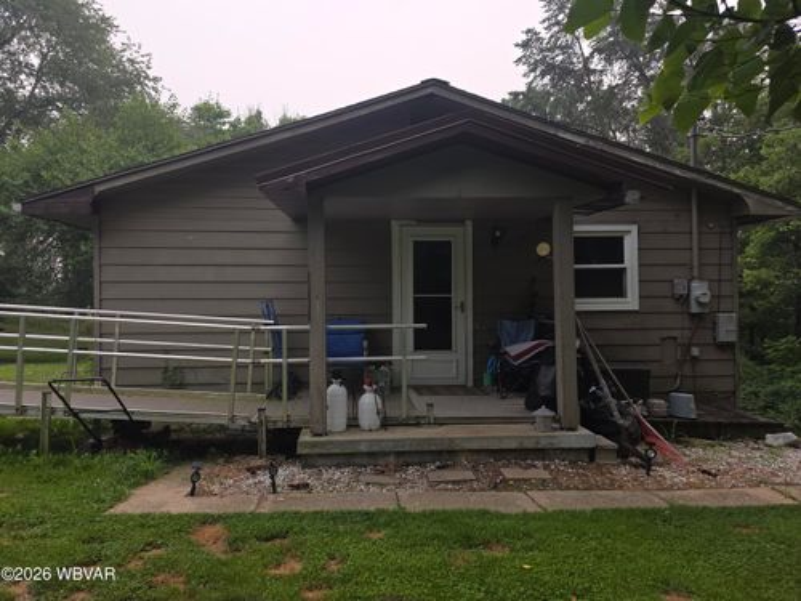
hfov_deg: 73.9
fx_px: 532
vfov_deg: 58.9
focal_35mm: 23
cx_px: 400
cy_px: 300
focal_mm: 6.3
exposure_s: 1/449
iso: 12
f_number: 1.7
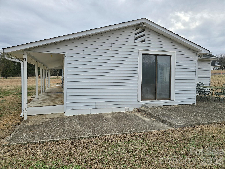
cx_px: 112
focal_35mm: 23
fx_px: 149
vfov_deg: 58.9
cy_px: 84
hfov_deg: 73.9
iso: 12
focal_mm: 6.3
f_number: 1.7
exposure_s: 1/529
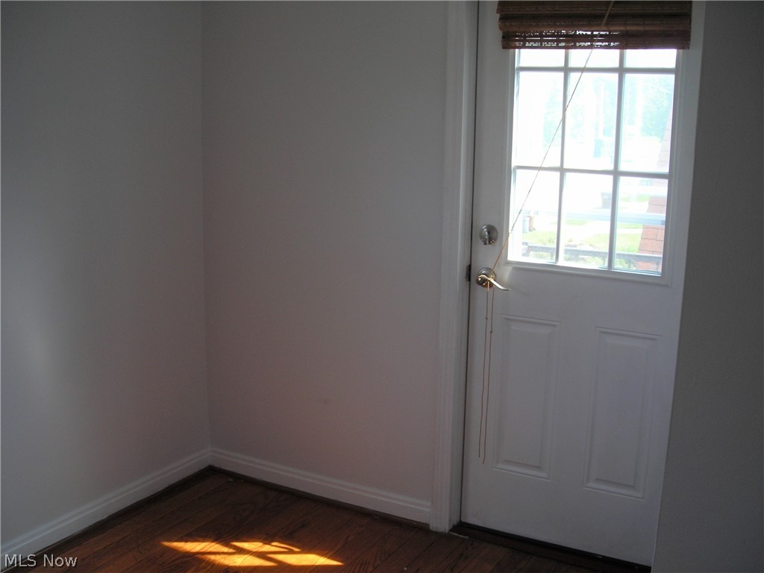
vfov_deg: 37.7
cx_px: 382
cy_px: 286
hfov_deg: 49.0
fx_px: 839
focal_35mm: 38
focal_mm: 6.3
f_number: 3.2
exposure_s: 1/66.1
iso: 50
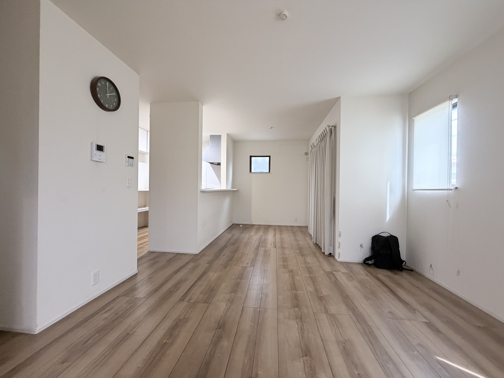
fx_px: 204
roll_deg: -0.6
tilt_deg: +0.0
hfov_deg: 102.1
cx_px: 252
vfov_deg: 85.7
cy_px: 189
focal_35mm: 14
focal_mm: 2.22
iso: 250
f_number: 2.2
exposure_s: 1/50
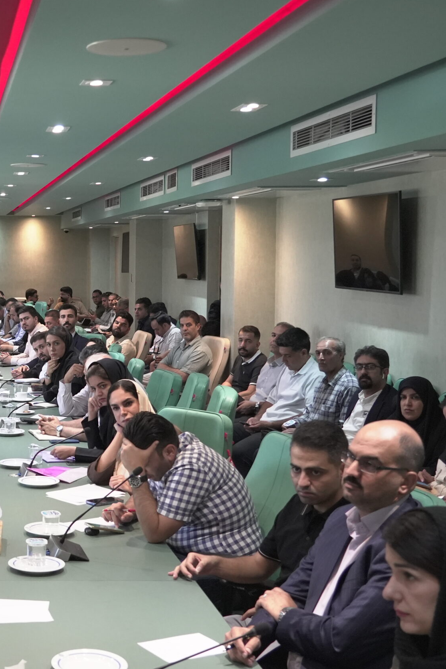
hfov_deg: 23.1
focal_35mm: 55
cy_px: 329
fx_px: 1022
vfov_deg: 36.2
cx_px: -46
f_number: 4
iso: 3200
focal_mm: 24
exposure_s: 1/125
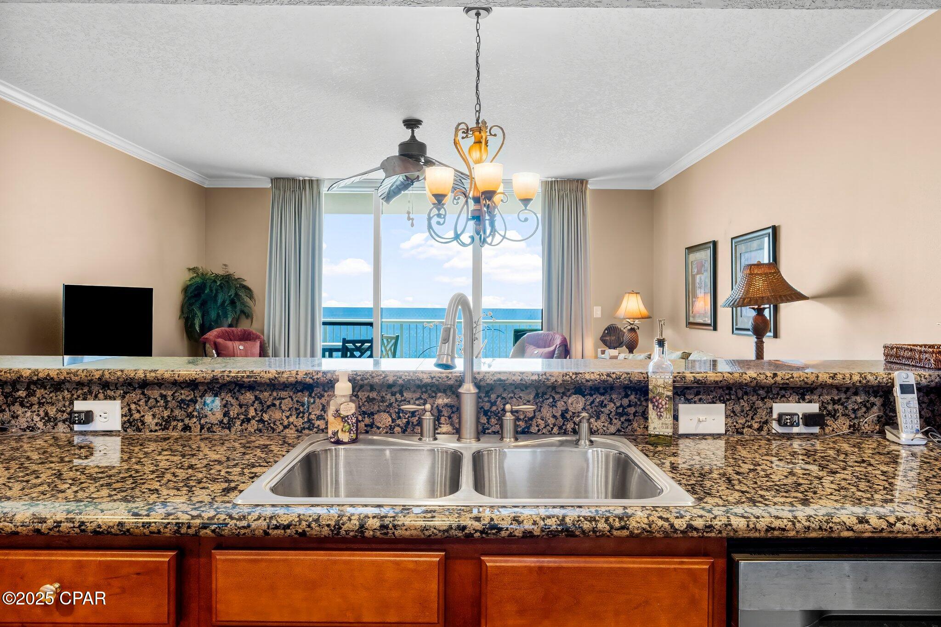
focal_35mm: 25
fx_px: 647
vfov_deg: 51.7
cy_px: 314
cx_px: 470
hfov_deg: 72.1
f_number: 9
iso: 400
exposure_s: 1/13
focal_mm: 16.5
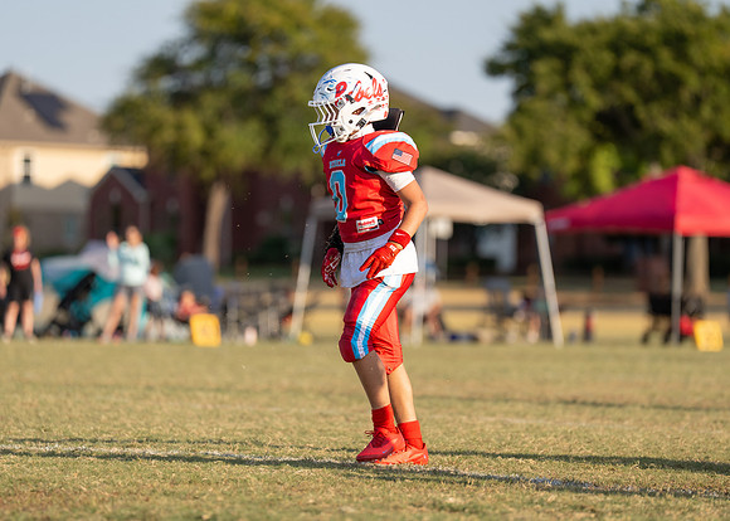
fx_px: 4899
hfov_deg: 8.5
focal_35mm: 236
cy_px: 290
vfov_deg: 6.1
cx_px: 375
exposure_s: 1/2000
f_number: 3.2
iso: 125
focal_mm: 200
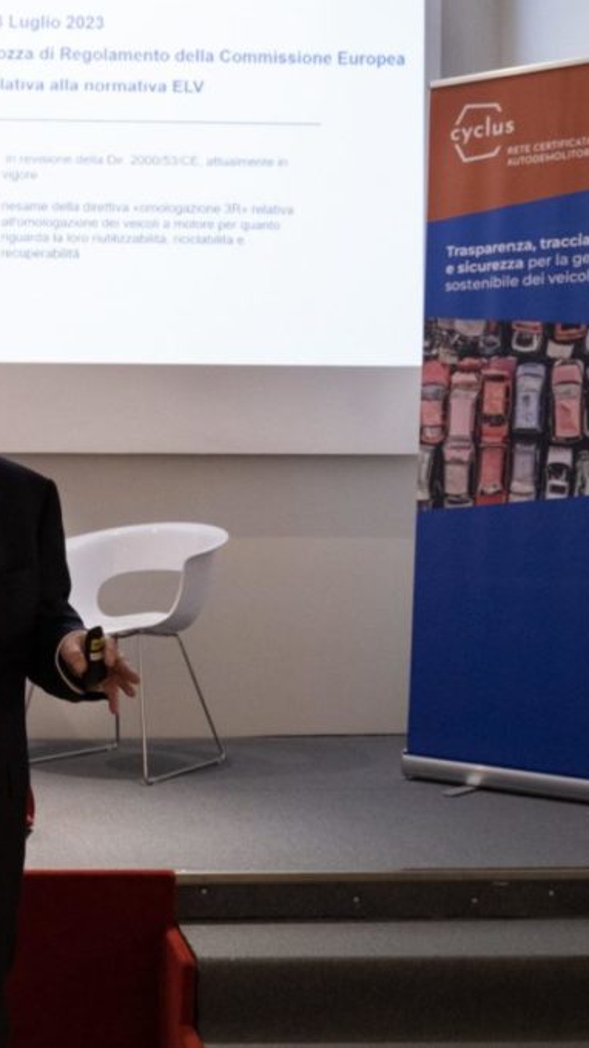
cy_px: 522
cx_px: -117
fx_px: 1666
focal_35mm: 60
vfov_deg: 34.9
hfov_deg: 19.0
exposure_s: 1/60
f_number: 5.6
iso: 5000
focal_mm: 25.4
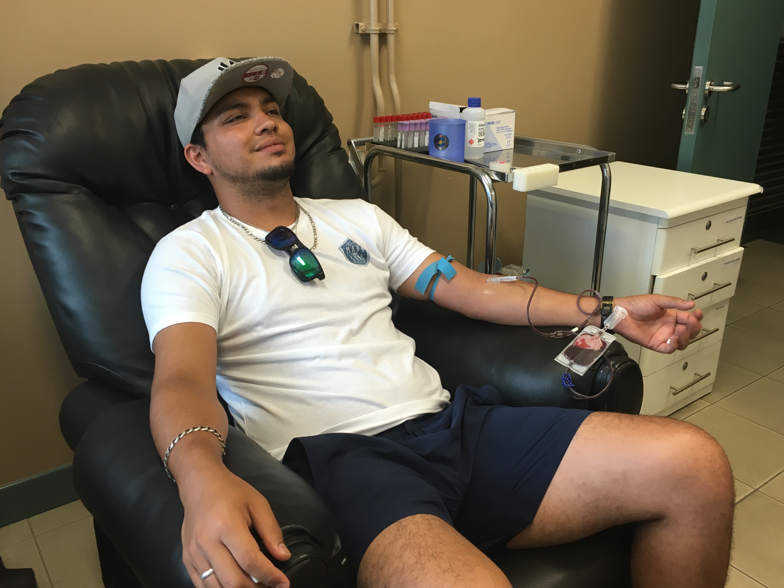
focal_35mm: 30
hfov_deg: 60.0
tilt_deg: -21.9
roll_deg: +0.9
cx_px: 398
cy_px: 299
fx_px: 679
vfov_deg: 46.8
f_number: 2.2
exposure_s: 1/33
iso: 64
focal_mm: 4.15
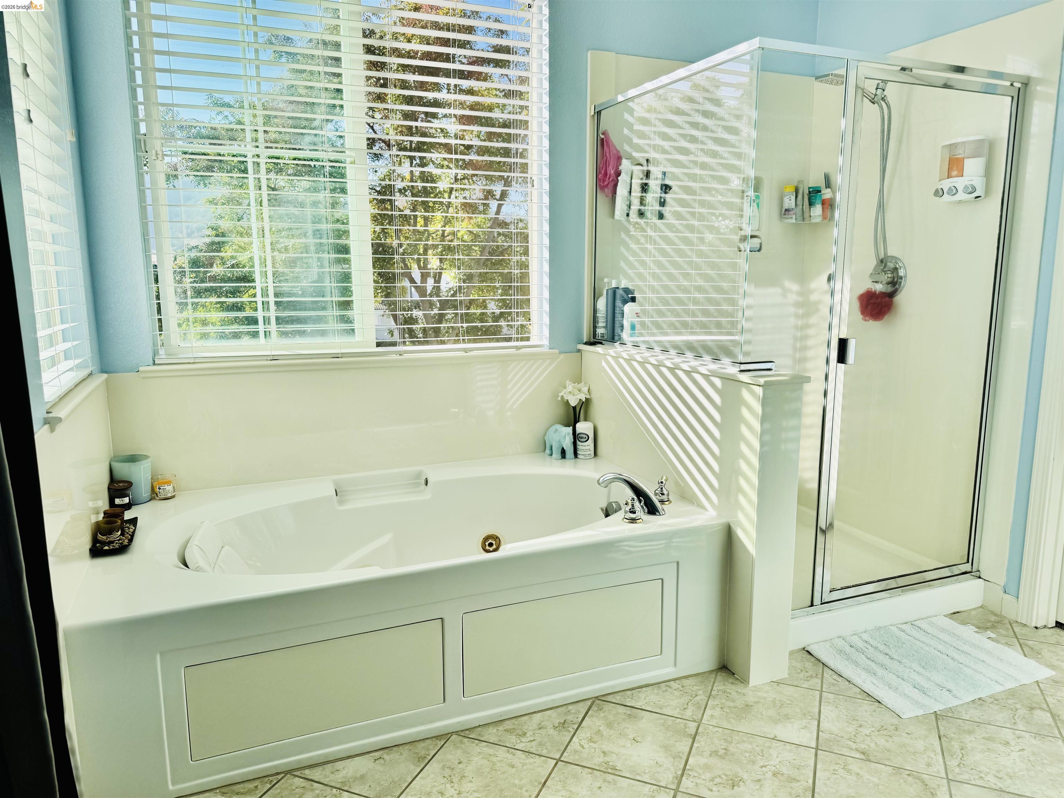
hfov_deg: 71.6
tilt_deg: -9.5
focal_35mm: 24
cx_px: 532
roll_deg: +0.6
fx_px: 738
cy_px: 399
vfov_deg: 56.8
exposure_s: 1/1238
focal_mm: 6.76
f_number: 1.78
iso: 80
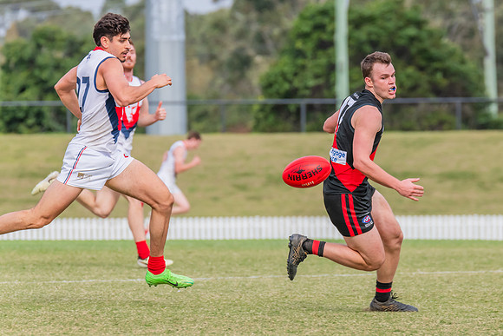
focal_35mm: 509
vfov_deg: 2.7
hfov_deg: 4.0
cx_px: 355
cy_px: 143
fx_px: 7116
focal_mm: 360
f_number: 8
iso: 800
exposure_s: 1/1250
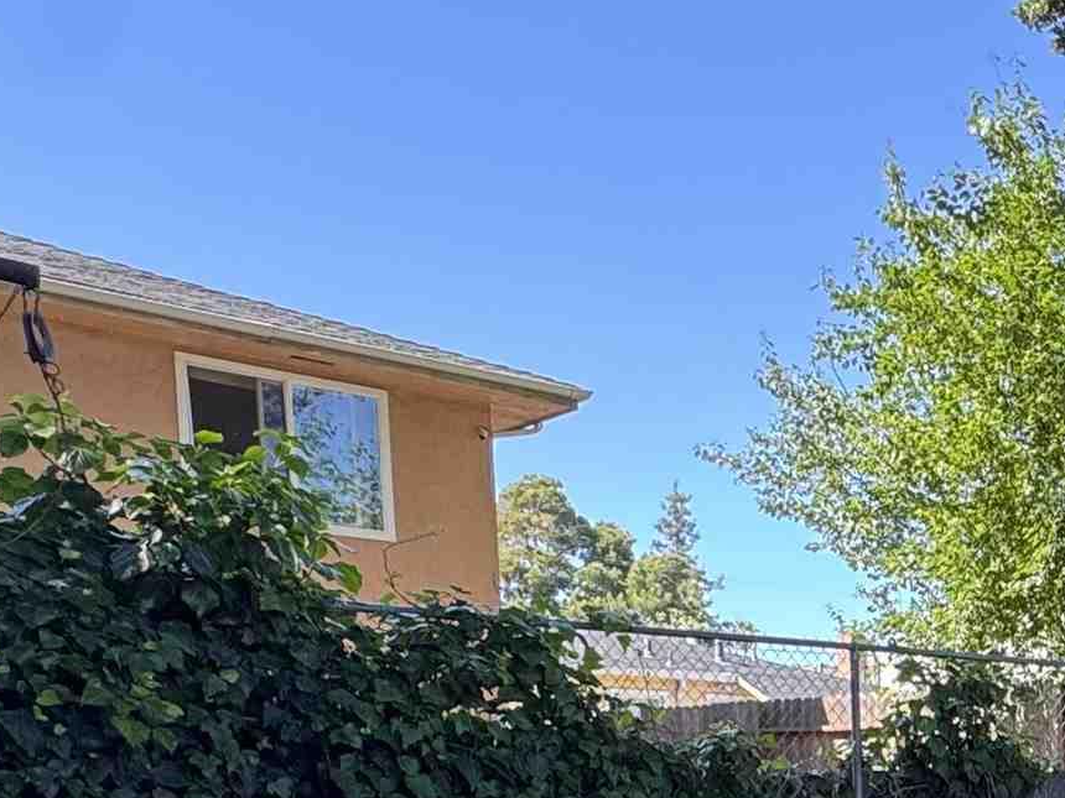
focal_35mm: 50
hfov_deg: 29.3
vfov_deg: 26.1
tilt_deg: -6.2
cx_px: 1450
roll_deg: +0.0
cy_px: 948
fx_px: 1538
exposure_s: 1/103
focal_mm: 2.22
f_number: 2.2
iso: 40
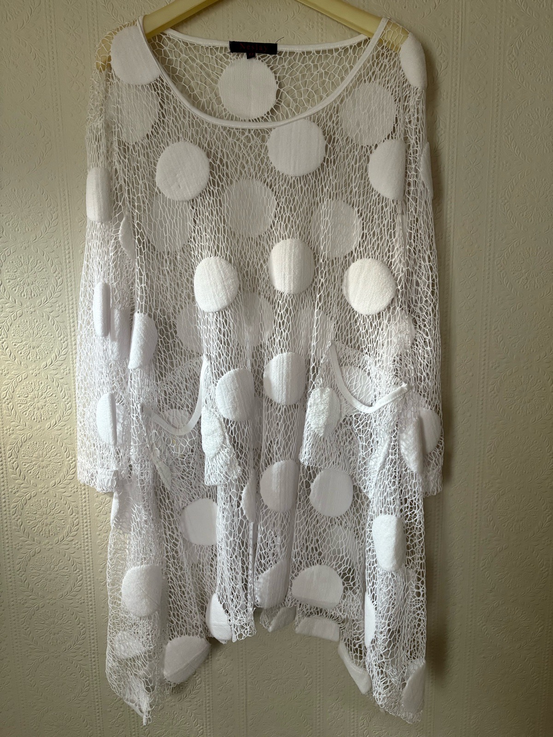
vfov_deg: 67.3
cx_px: 276
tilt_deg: -9.0
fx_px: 554
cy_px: 368
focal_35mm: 26
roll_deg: +0.6
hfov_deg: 53.1
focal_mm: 5.96
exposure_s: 1/60
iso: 250
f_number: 1.6
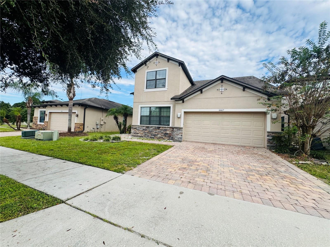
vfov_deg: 85.7
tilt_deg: +3.4
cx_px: 165
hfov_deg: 102.1
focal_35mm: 14
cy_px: 124
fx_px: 133
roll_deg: -3.2
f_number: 2.2
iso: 40
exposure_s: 1/944
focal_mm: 2.22
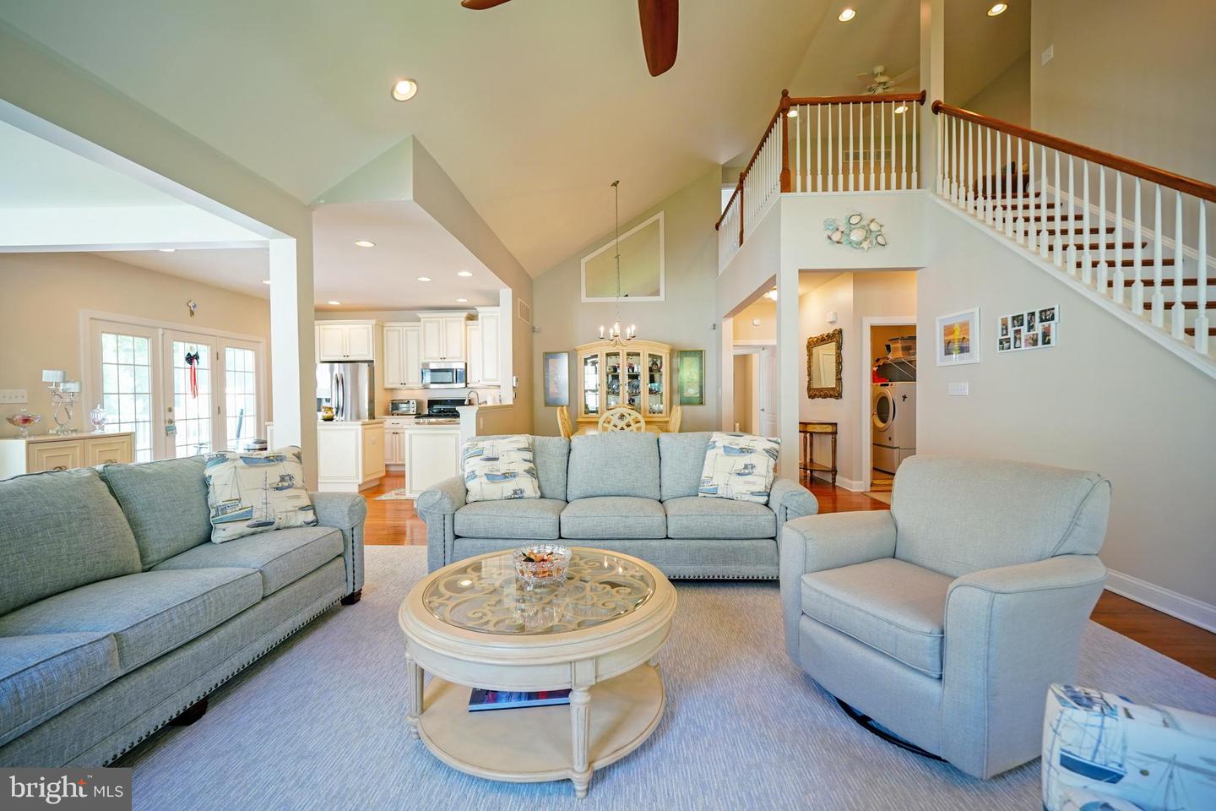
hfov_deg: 100.4
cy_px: 406
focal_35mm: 15
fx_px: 507
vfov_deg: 77.3
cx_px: 608
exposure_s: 1/30
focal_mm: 10
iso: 250
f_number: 2.8
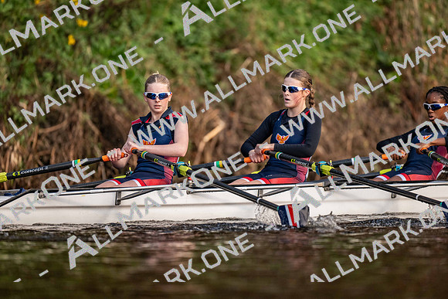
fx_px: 7468
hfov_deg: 3.4
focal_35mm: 600
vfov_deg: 2.3
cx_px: 224
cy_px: 150
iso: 1600
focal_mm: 600
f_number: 4
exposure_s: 1/2500
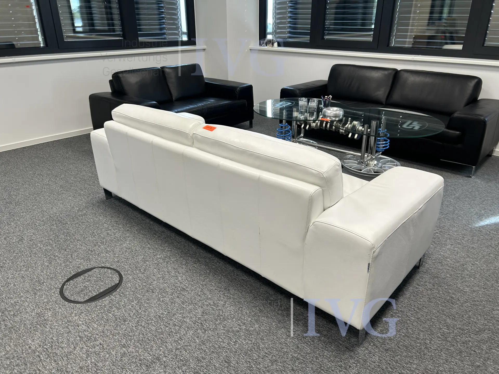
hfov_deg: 67.3
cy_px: 187
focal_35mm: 26
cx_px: 250
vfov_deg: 53.1
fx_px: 375
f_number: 1.5
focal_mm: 5.7
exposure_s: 1/100
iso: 64
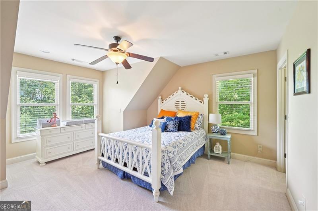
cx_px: 159
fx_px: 124
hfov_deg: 104.3
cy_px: 106
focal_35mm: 14
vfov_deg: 81.1
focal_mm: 14
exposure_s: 1/8
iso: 320
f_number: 8
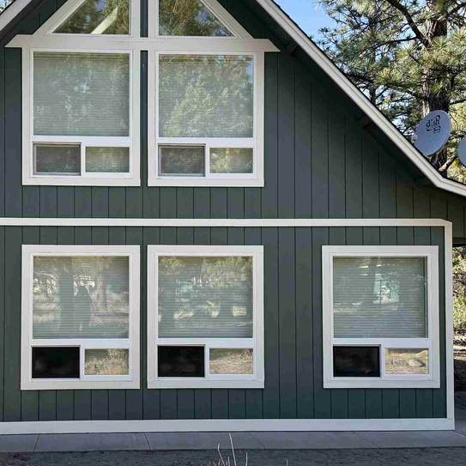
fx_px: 762
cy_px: 266
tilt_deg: +2.6
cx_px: 130
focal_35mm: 50
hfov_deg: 33.5
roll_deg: +0.6
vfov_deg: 34.0
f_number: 1.78
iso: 100
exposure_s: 1/1156
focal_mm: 6.76
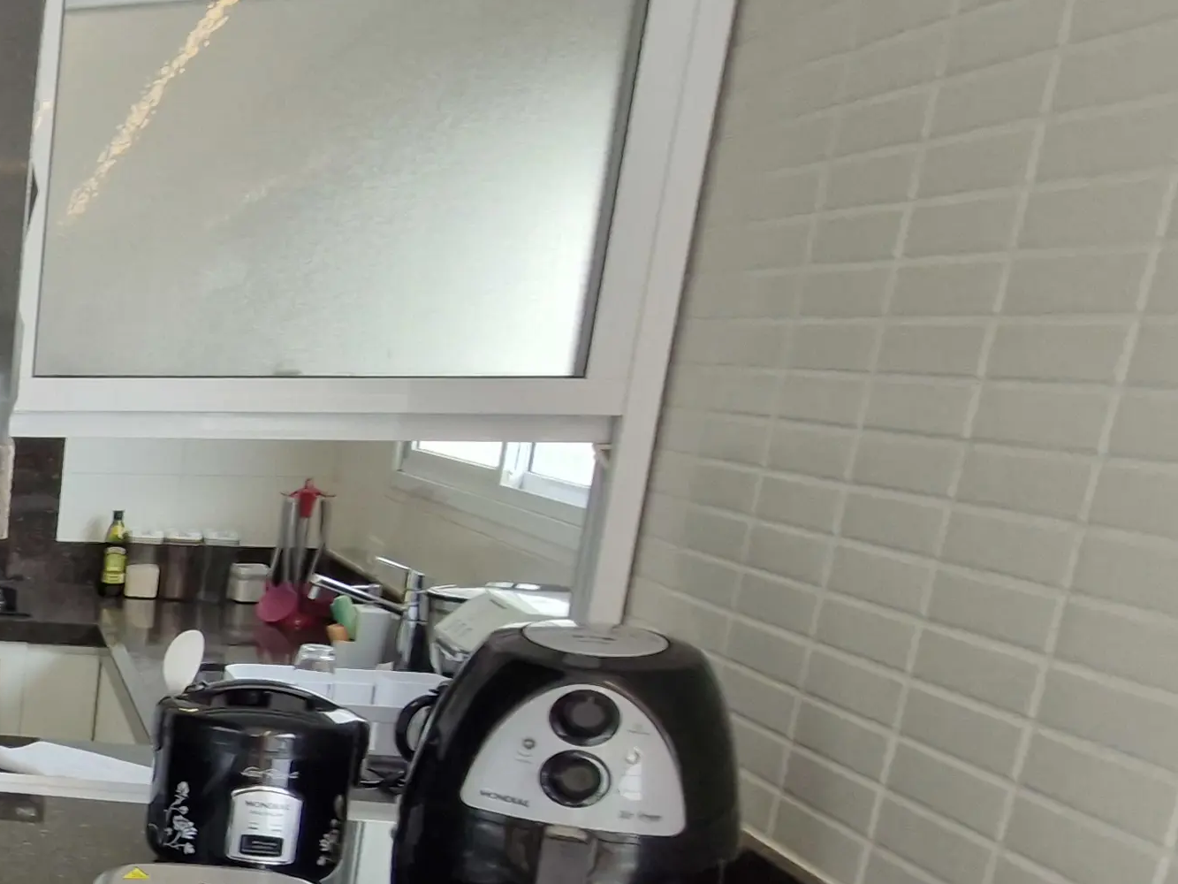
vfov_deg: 35.9
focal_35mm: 39
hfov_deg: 31.5
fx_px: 1327
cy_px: 672
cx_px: -476
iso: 80
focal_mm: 1.74
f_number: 2.2
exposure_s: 1/120
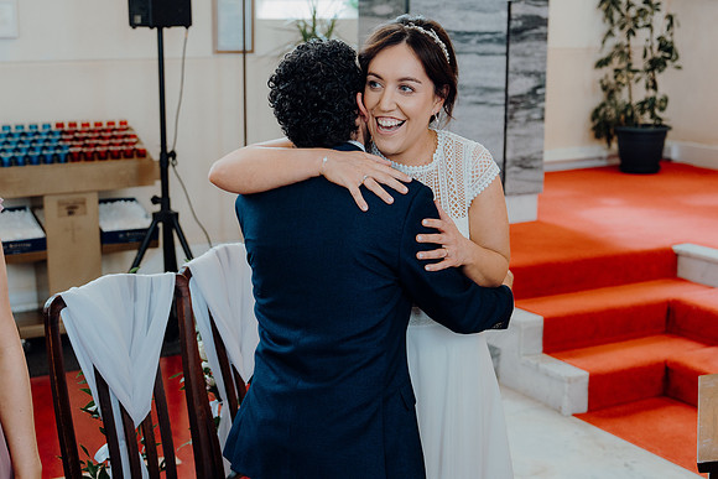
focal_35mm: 55
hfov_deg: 36.2
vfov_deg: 24.6
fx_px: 1097
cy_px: 240
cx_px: 359
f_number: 2.8
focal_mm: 37
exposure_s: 1/200
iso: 800
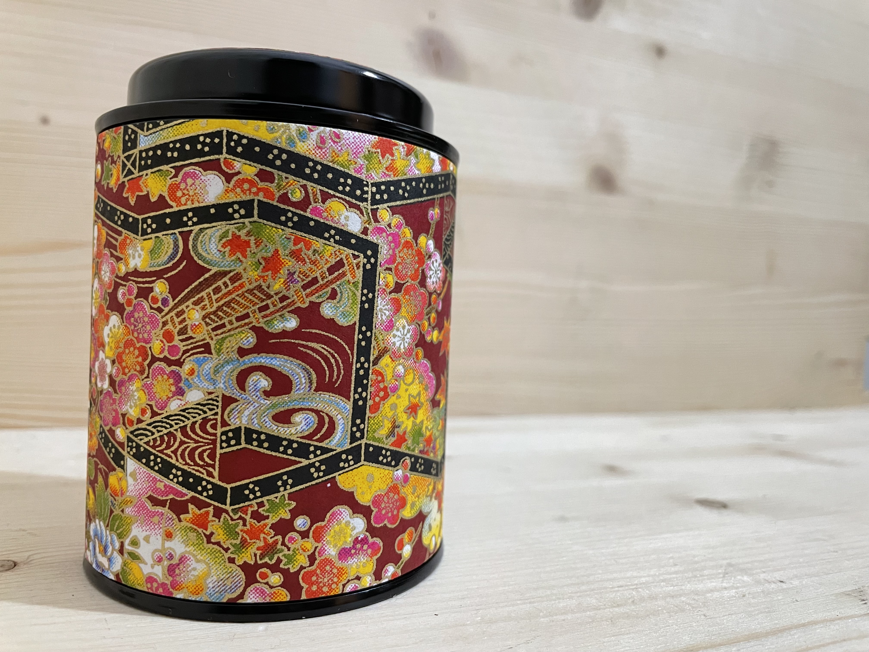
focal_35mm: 26
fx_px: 653
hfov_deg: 67.3
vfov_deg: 53.1
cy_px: 326
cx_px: 434
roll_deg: -2.4
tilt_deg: -2.9
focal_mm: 4.2
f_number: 1.6
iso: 500
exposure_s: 1/33
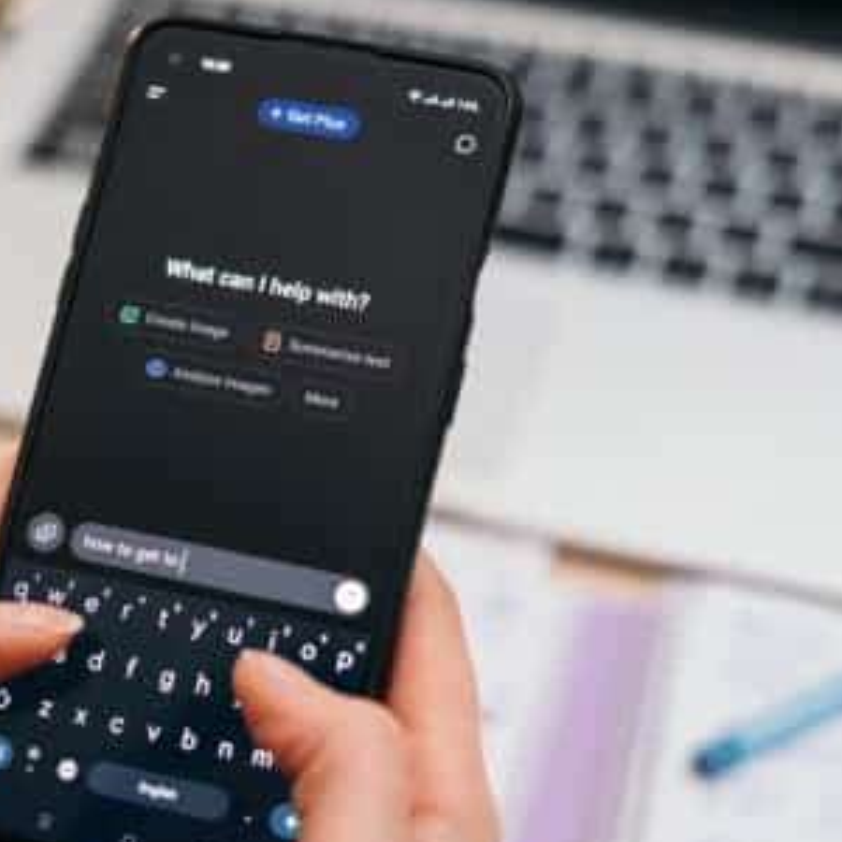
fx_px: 2339
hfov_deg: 20.2
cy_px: 547
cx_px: 180
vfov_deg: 20.3
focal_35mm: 85
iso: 320
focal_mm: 50
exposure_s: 1/125
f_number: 2.8
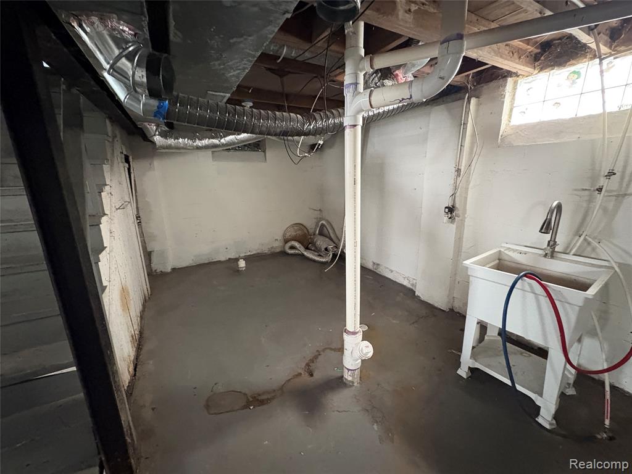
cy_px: 237
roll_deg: -0.2
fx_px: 256
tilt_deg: -13.7
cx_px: 316
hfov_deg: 102.1
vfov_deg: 85.7
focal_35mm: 14
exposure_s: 1/38
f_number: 2.2
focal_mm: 2.22
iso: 1000
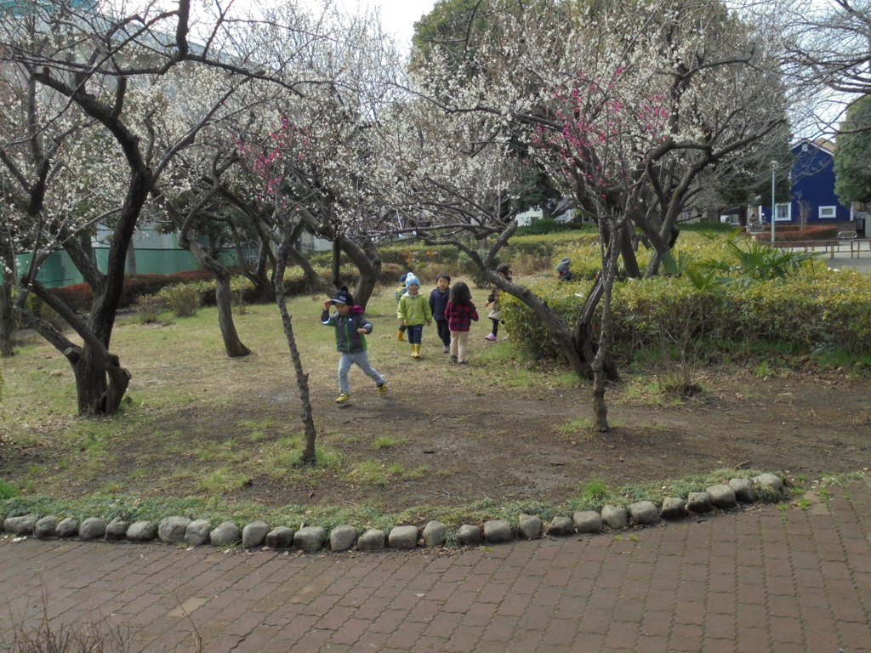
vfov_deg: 37.7
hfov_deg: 49.0
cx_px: 436
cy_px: 326
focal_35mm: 38
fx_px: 956
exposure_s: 1/320
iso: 100
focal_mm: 6.9
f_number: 4.2
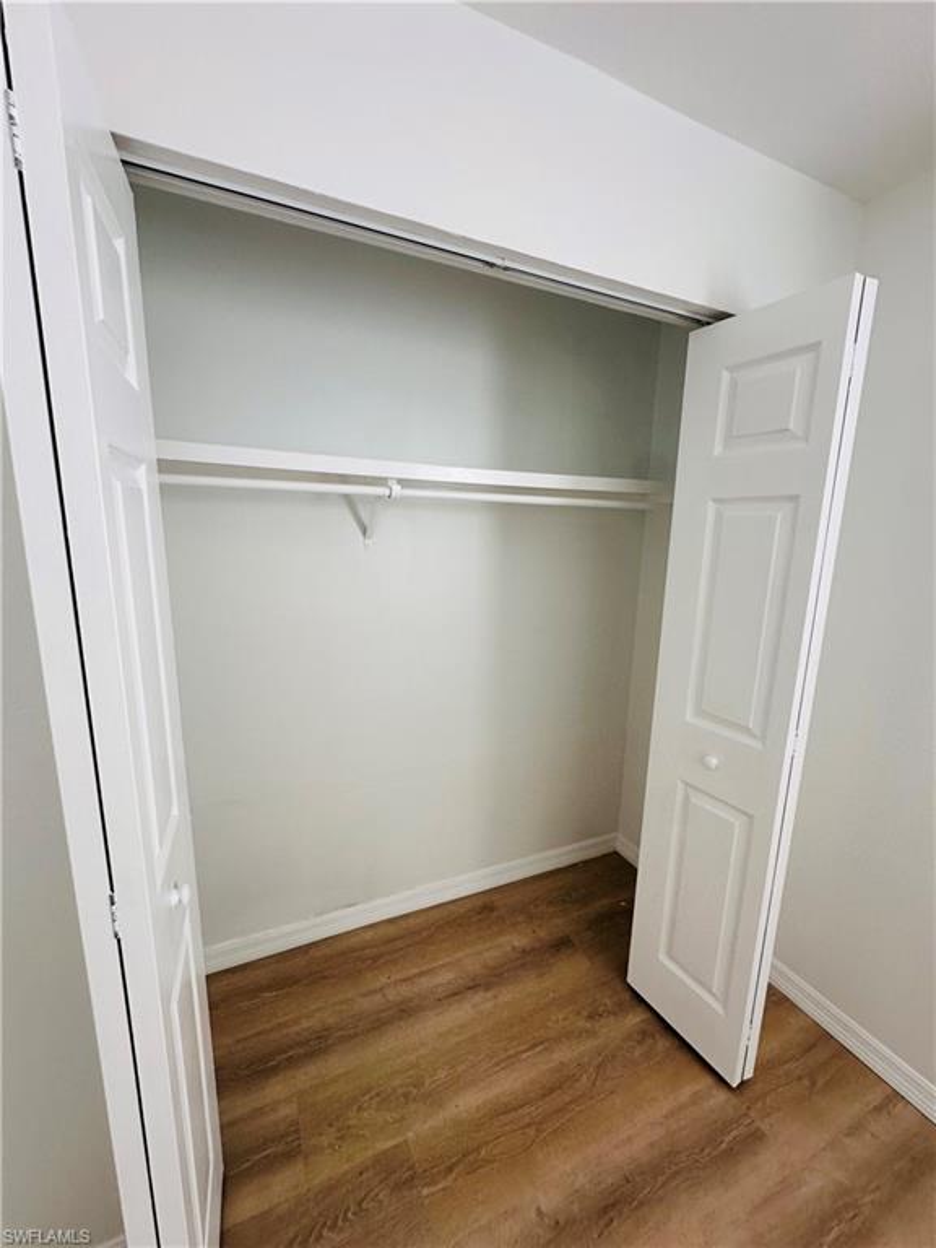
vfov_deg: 102.1
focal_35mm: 14
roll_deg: -1.8
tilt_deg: -9.5
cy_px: 624
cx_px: 468
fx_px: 505
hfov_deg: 85.7
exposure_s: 1/99
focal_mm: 2.22
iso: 100
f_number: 2.2
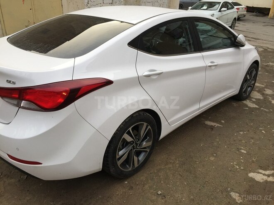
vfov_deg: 48.2
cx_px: 137
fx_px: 230
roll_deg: -2.3
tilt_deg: -26.5
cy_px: 102
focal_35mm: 29
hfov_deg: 61.7
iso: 32
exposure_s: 1/143
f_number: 2.2
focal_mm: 4.15
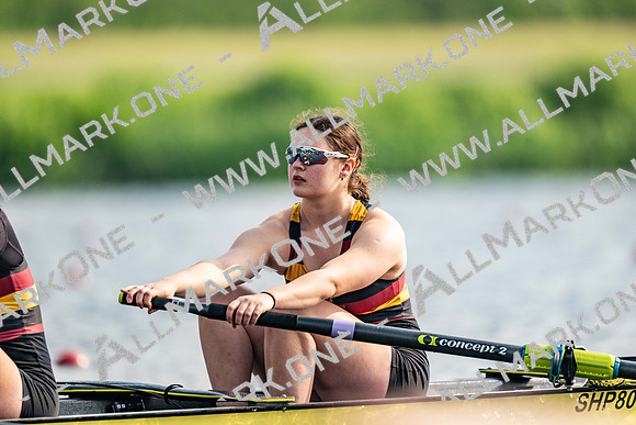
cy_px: 212
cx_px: 318
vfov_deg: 2.3
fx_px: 10602
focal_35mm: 600
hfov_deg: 3.4
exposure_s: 1/2500
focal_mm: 600
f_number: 4
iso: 320
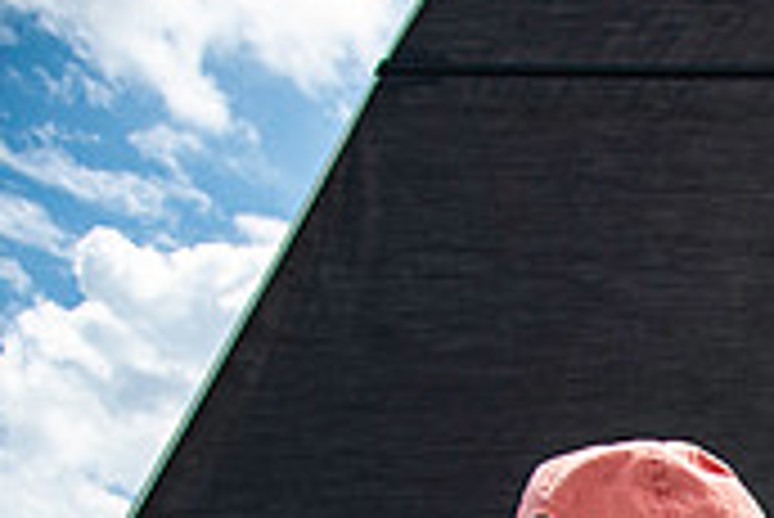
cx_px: 1224
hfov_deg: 20.6
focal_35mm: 81
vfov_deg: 15.4
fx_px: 1743
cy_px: 802
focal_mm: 24
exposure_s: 1/1600
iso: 250
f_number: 5
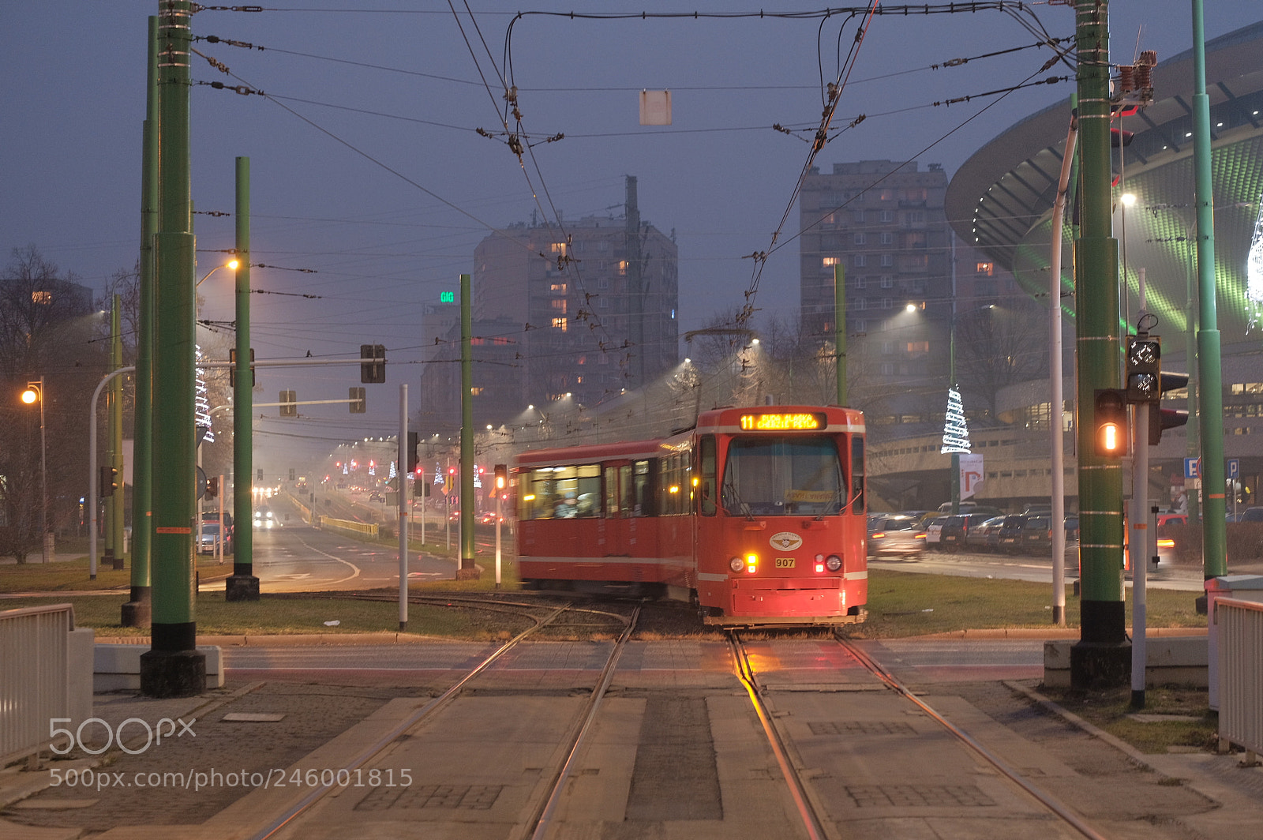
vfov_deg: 16.4
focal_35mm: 83
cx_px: 632
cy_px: 420
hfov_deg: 24.5
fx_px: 2909
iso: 640
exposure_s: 1/8
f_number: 3.5
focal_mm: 55
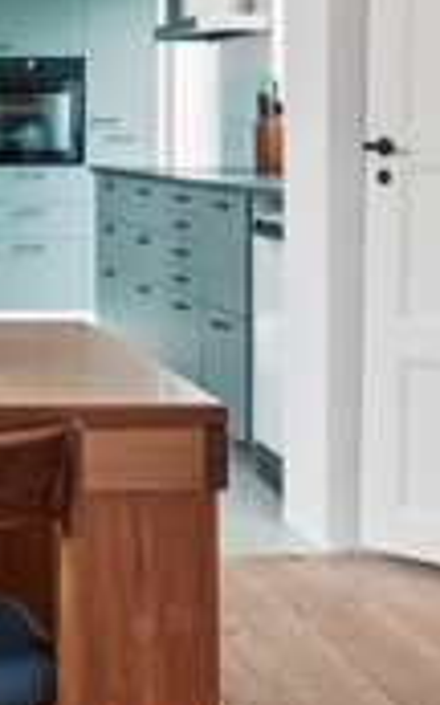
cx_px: -265
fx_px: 1632
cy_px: 92
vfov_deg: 23.8
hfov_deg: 14.1
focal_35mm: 85
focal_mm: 12
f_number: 10
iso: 400
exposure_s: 1/2
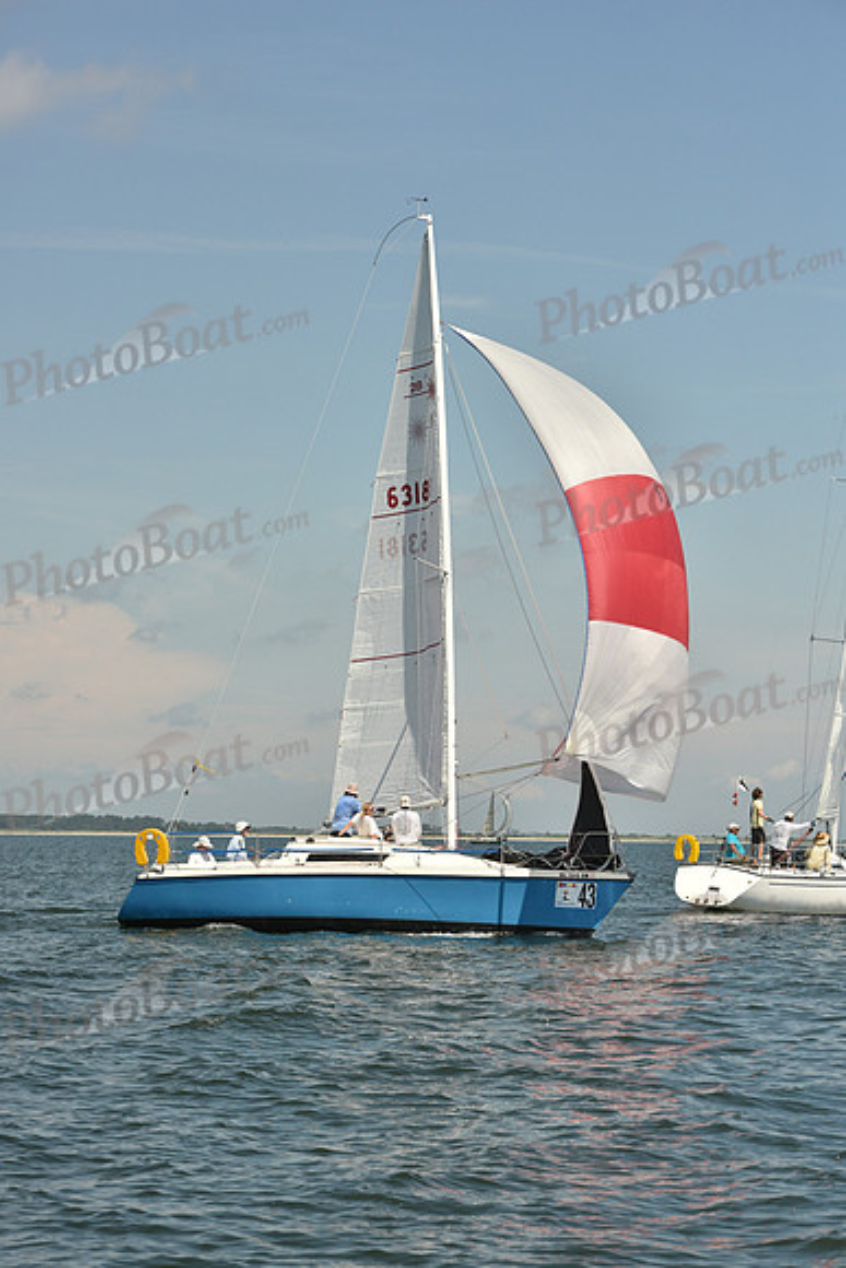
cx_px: 423
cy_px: 634
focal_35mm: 102
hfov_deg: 13.4
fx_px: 3593
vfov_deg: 20.0
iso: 320
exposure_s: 1/1250
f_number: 9
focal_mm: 102
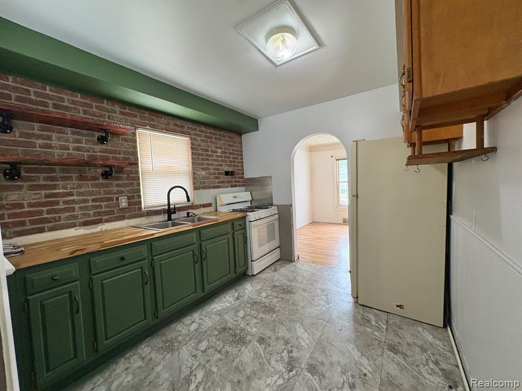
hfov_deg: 102.1
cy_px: 196
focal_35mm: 14
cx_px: 261
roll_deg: +4.2
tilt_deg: -2.5
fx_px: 211
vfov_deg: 85.7
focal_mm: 2.22
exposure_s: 1/120
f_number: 2.2
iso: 200
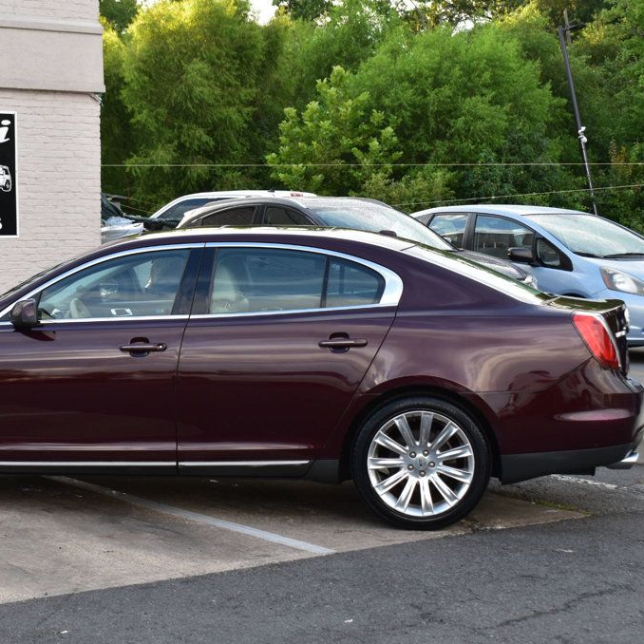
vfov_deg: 22.5
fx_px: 1621
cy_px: 322
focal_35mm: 77
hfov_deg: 22.4
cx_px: 206
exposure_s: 1/80
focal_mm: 40
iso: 400
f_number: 8
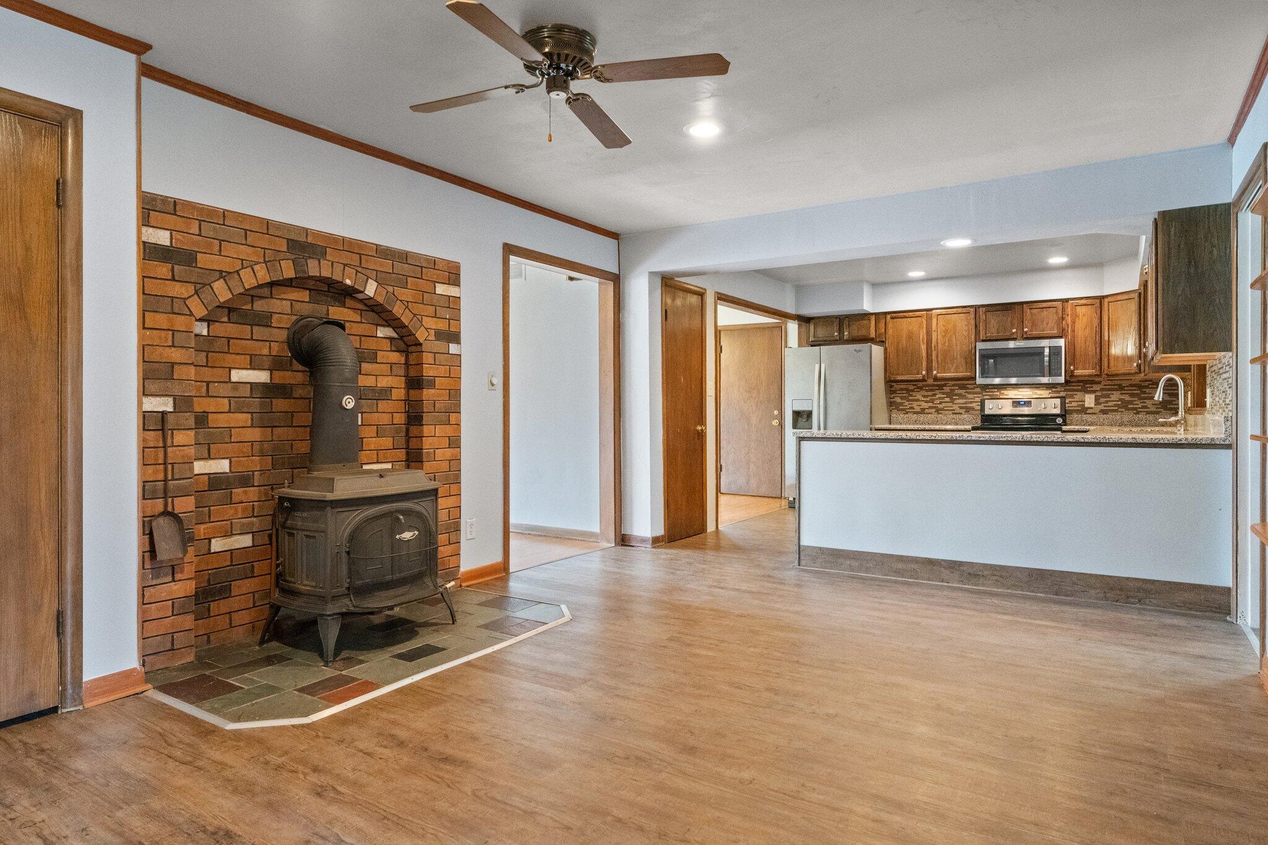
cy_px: 422
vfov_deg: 60.2
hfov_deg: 82.0
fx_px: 729
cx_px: 634
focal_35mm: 21
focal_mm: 20.7
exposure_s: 1/30
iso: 8000
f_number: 7.1
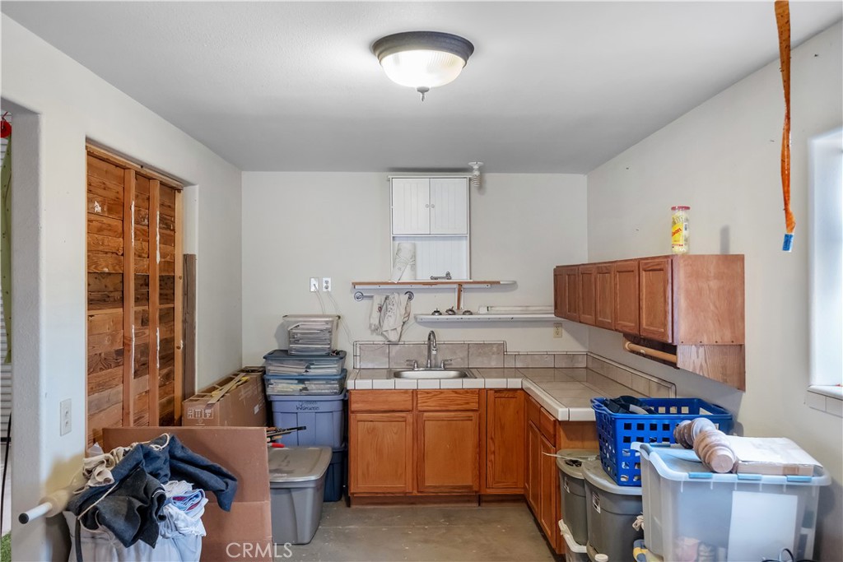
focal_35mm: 29
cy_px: 281
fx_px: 679
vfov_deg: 45.0
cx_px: 422
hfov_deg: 63.7
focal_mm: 19.1
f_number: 4.5
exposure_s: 1/25
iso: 1600
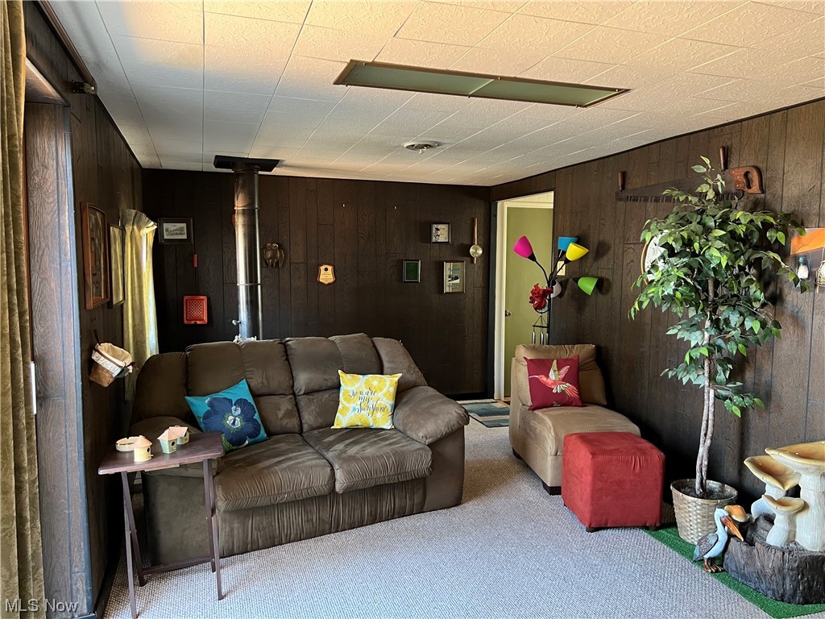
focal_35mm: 26
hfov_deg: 67.3
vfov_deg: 53.1
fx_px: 620
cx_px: 412
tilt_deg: -5.1
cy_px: 310
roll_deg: -0.5
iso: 400
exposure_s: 1/60
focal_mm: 5.7
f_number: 1.5
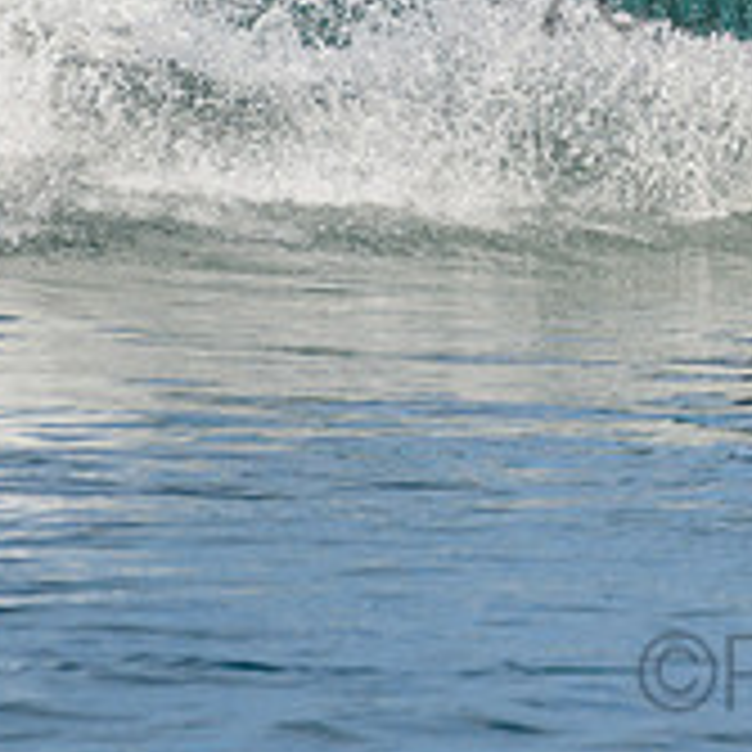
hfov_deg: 1.0
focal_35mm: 1810
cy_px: -74
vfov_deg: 1.0
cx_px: 986
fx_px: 44486
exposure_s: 1/1250
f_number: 5.6
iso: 140
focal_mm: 500
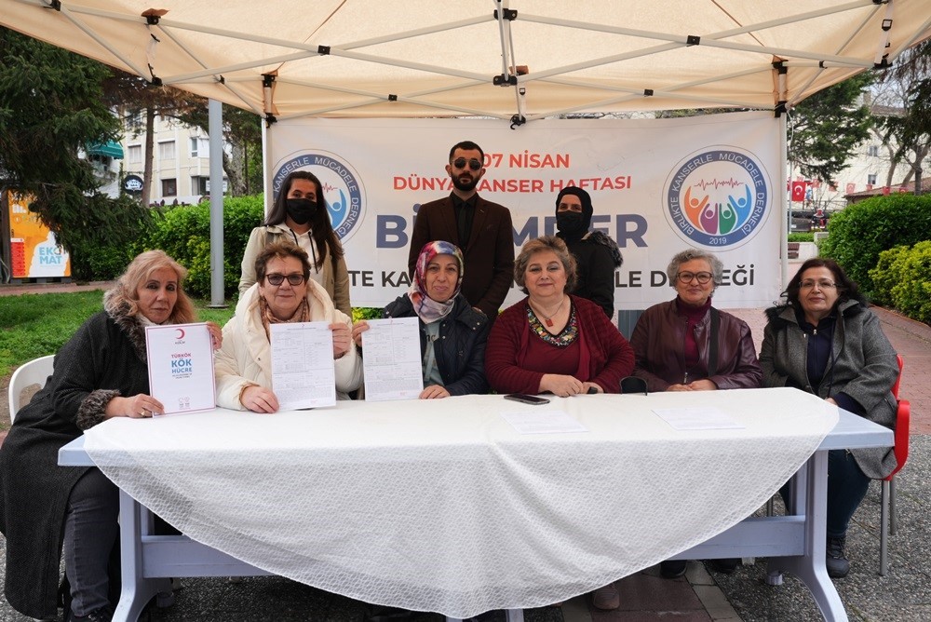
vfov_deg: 41.2
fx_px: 828
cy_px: 311
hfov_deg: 58.7
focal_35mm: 32
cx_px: 466
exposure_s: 1/100
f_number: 8
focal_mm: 32
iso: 500
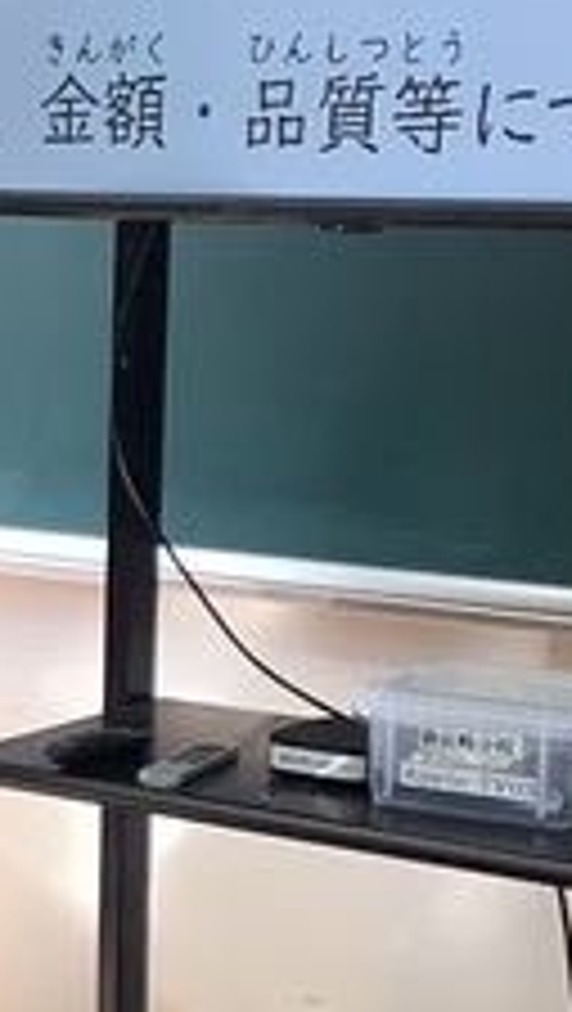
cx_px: -446
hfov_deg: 9.1
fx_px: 3442
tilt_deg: -14.1
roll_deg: +0.7
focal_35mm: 128
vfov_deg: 16.6
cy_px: 884
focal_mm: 3.3
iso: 80
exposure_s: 1/120
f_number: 2.4
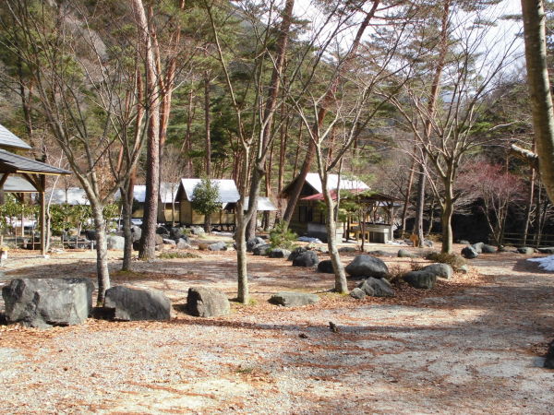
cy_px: 208
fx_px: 608
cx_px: 277
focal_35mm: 38
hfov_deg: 49.0
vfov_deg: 37.7
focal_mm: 6.9
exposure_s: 1/160
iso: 100
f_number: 4.2
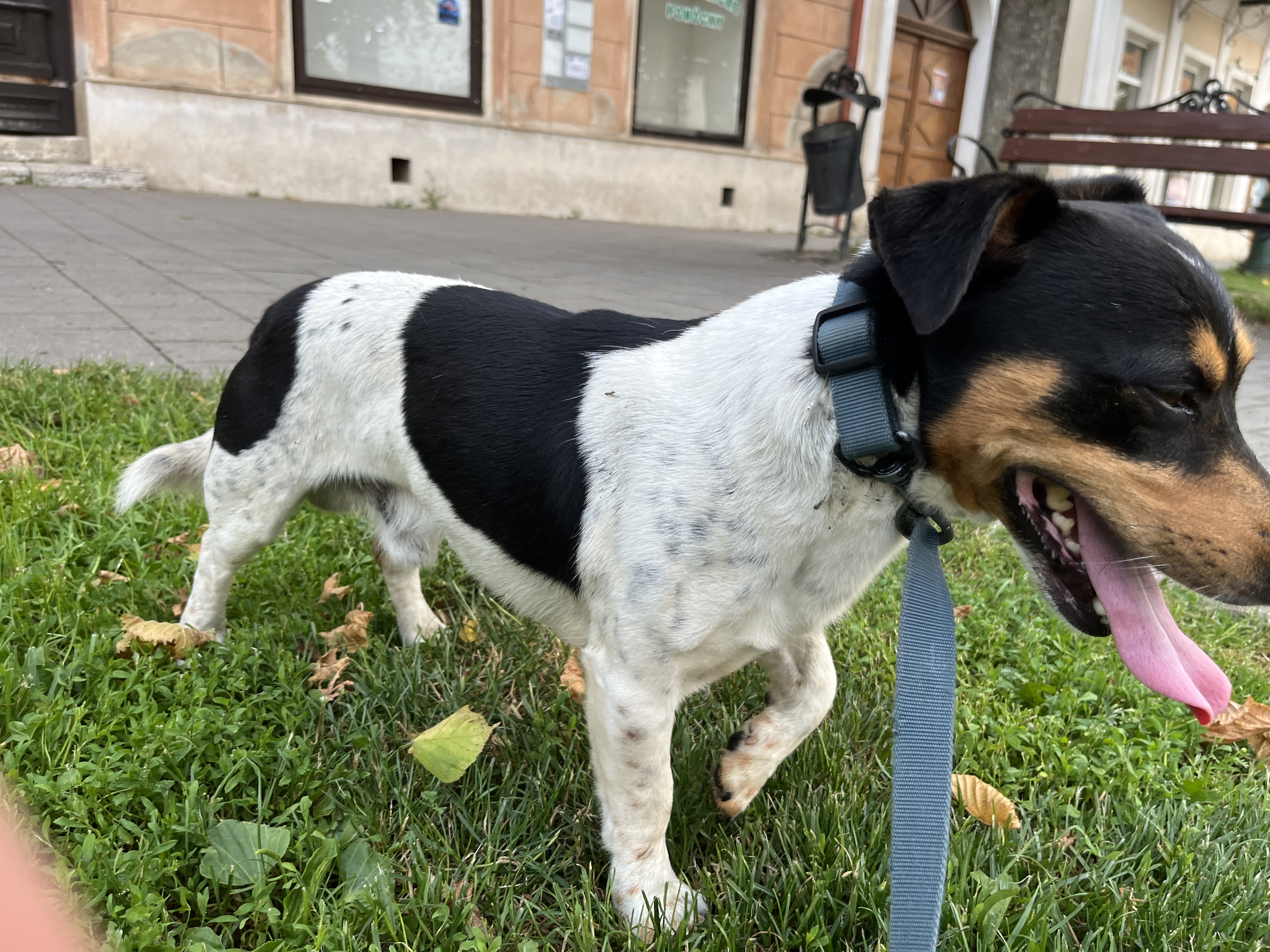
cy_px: 476
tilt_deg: -16.3
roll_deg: -3.5
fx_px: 954
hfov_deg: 67.3
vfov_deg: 53.1
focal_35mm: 26
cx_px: 635
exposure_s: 1/122
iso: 50
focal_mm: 5.1
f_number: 1.6
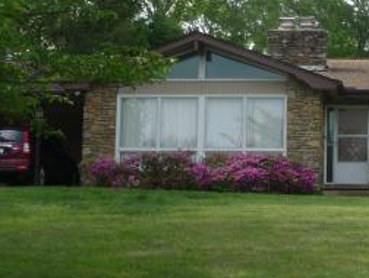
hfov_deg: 20.9
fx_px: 983
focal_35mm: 92
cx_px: 318
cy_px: 102
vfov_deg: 16.1
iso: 100
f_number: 3.9
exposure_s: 1/400
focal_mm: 6.7
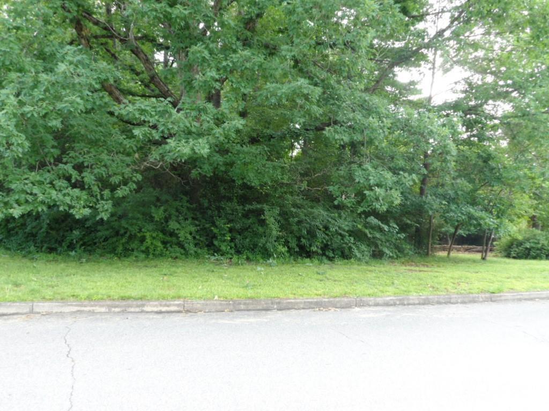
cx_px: 274
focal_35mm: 28
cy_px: 206
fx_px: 444
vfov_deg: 49.7
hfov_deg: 63.4
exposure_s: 1/45
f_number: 3.1
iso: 80
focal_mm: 4.9
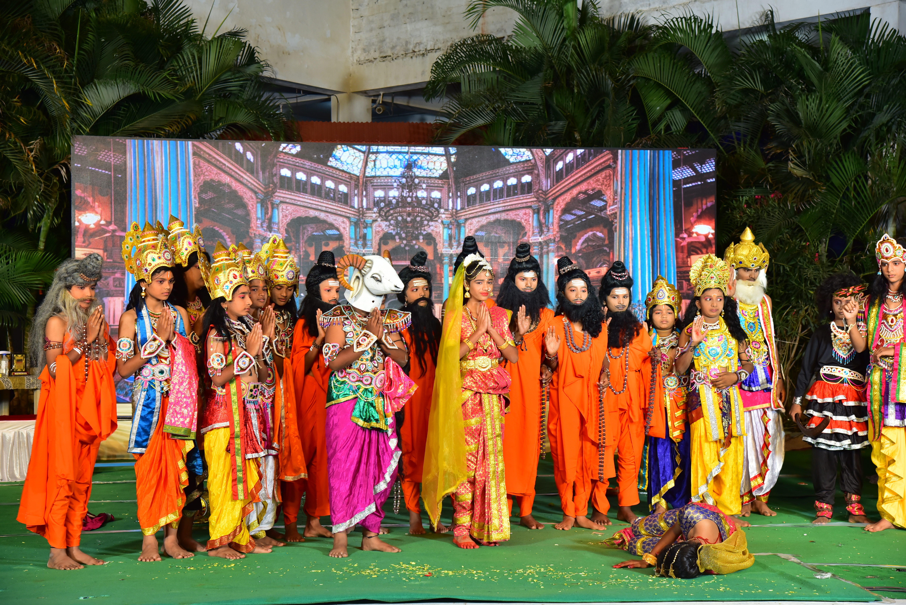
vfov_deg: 20.9
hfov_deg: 30.9
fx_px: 1636
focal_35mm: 65
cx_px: 453
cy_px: 302
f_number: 6.3
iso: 500
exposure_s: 1/160
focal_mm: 65
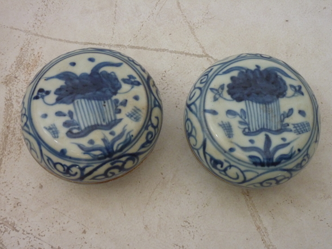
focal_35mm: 46
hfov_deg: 41.2
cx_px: 169
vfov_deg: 31.5
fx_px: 441
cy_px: 125
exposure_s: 1/30
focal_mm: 7.3
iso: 320
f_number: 3.7
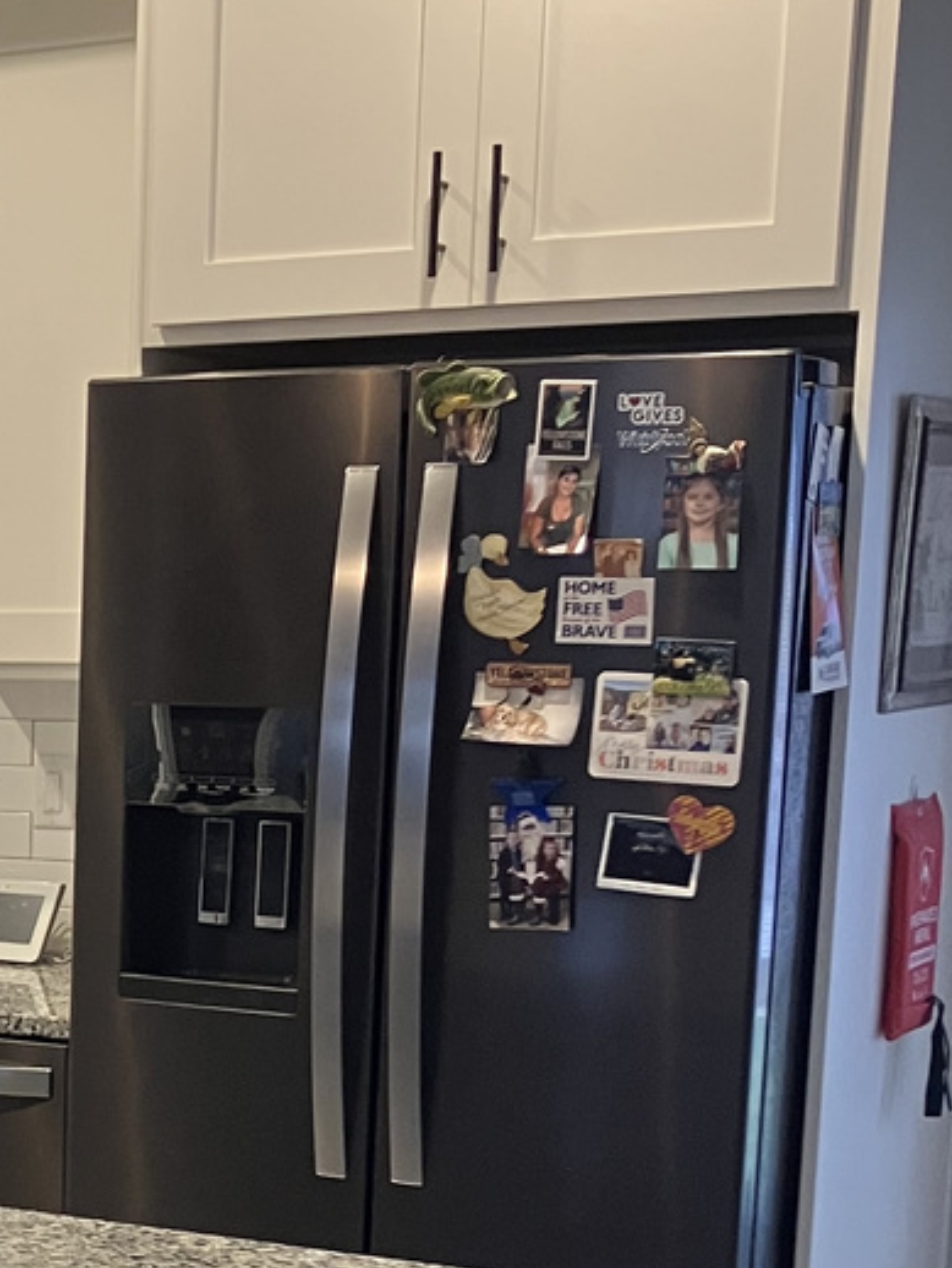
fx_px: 3041
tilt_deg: -10.4
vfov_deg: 22.8
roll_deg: +0.3
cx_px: -389
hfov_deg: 16.5
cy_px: 1199
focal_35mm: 83
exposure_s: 1/60
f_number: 1.8
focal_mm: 3.99
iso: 100
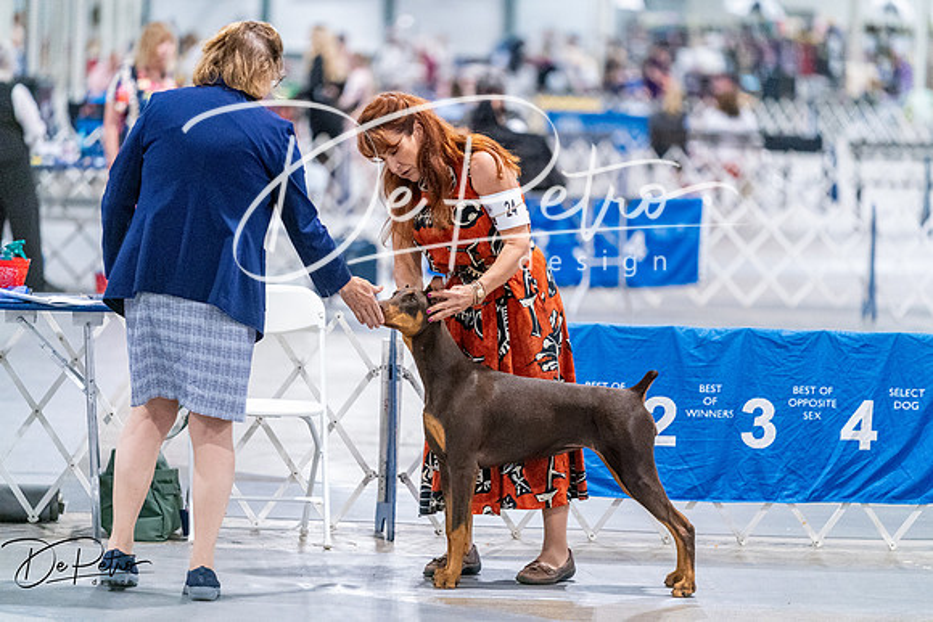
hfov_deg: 10.3
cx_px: 466
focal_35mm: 200
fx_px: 5184
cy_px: 311
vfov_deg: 6.9
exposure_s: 1/320
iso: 6400
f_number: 2.8
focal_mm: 200
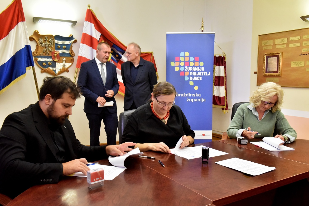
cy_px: 103
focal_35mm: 32
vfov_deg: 41.2
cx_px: 154
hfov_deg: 58.7
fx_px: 275
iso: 6400
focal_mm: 32
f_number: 8
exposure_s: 1/160
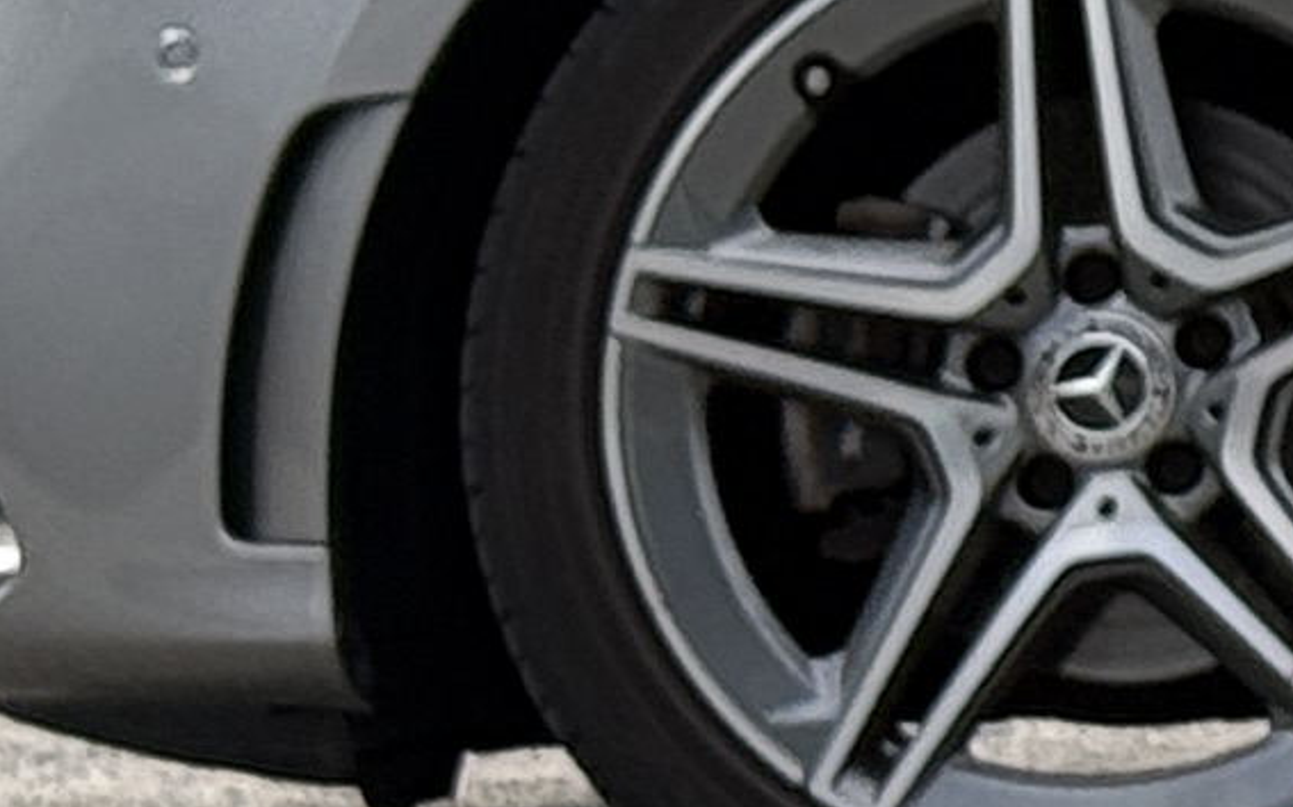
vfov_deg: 3.6
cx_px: 3662
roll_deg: -0.7
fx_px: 12753
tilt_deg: +2.1
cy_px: -718
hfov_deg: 5.5
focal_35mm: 362
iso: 64
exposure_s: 1/1678
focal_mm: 6.76
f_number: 1.78
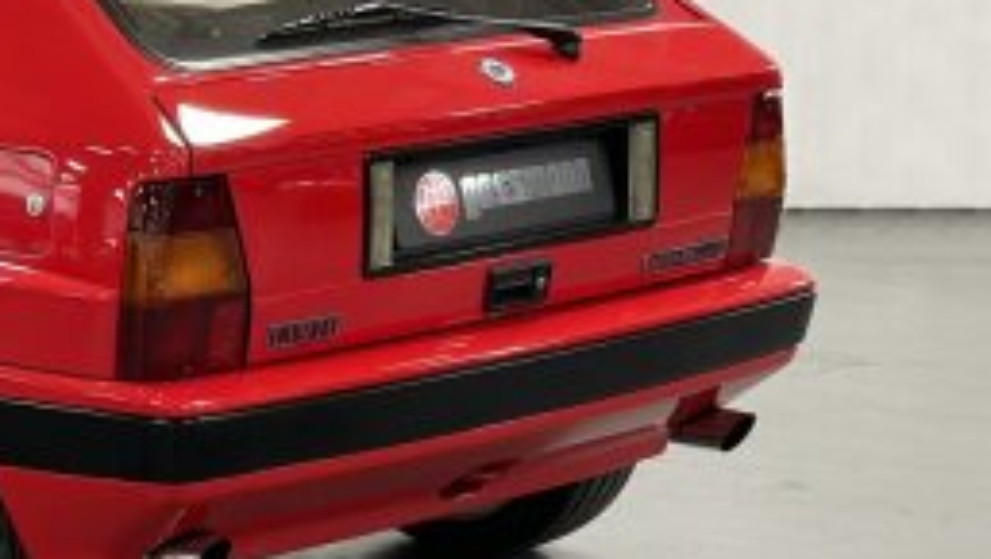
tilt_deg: -9.0
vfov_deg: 9.3
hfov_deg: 15.9
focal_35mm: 130
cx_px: -166
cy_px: 197
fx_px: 3419
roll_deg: -0.7
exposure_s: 1/50
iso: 125
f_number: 1.78
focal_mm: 6.86
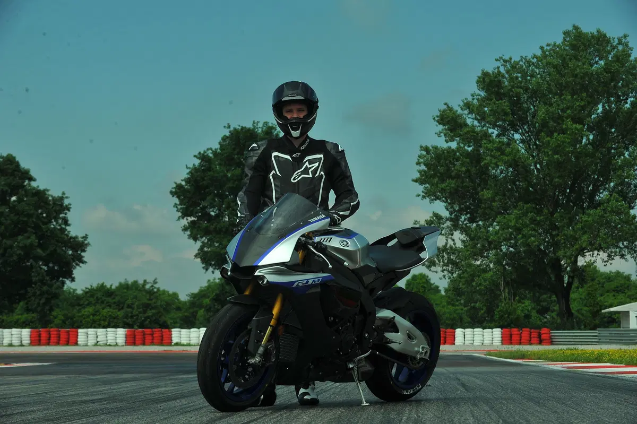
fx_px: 1804
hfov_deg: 20.0
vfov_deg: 13.4
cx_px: 318
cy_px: 212
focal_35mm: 102
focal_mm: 102
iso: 320
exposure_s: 1/800
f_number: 8
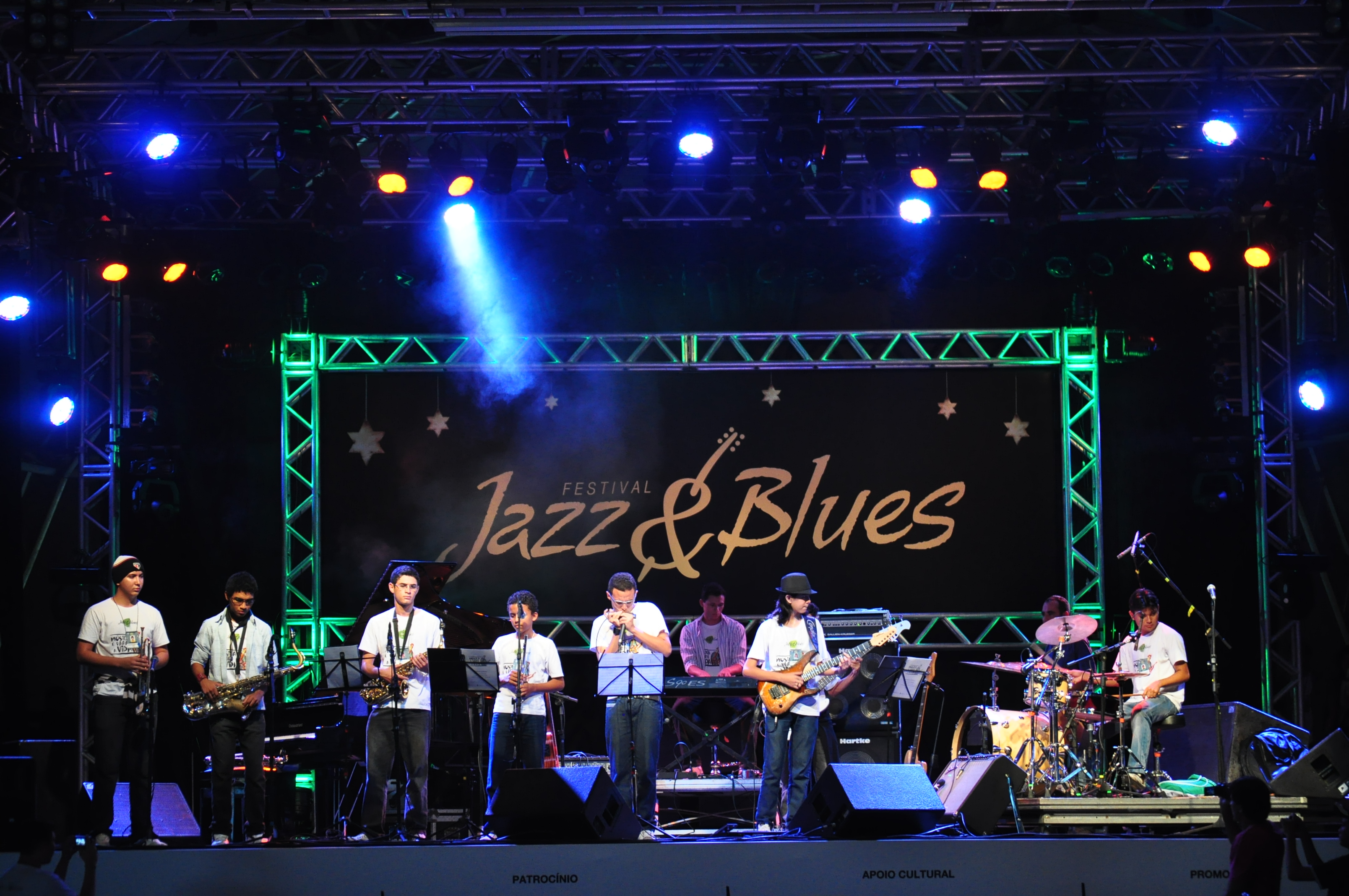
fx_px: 3649
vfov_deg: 14.0
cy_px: 448
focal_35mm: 98
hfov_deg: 20.9
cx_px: 674
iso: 1000
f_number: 4.2
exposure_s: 1/80
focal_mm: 65
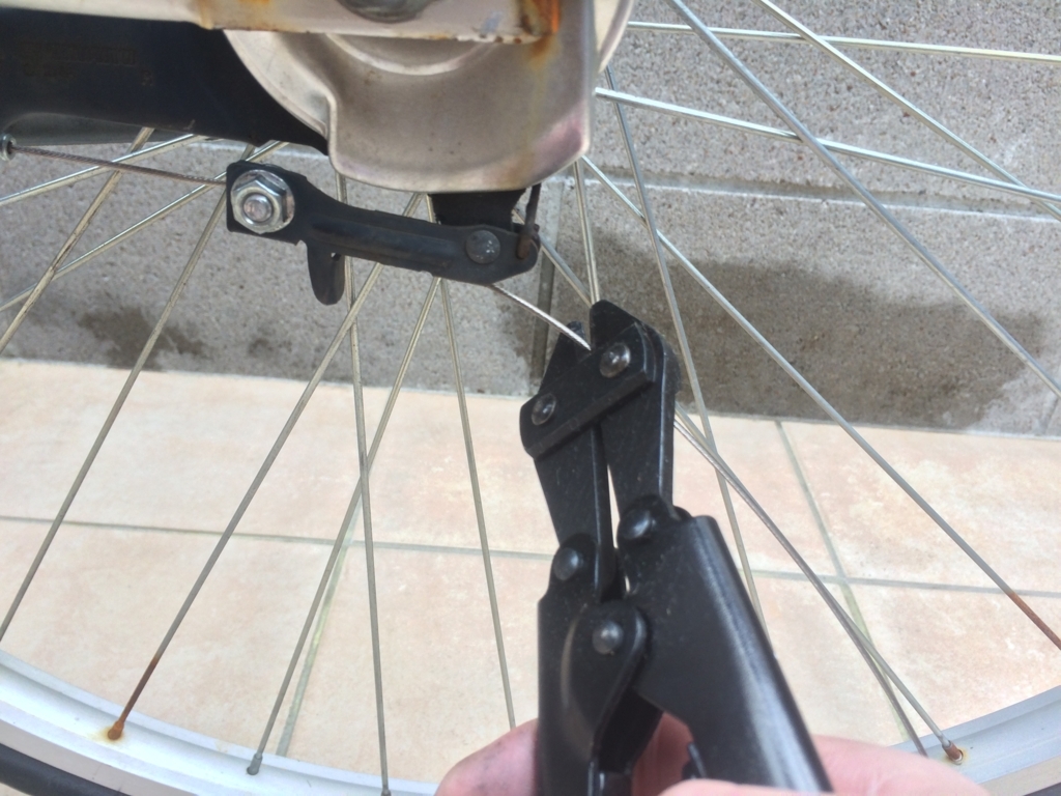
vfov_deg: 48.2
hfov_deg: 61.7
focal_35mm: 29
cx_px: 530
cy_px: 398
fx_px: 889
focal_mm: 4.15
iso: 50
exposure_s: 1/30
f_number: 2.2
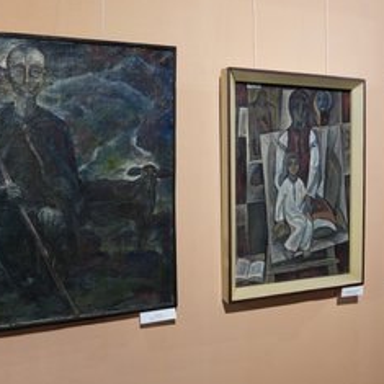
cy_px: 182
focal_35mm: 39
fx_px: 489
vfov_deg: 42.8
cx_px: 199
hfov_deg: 42.8
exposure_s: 1/160
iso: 1600
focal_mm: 27
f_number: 2.8
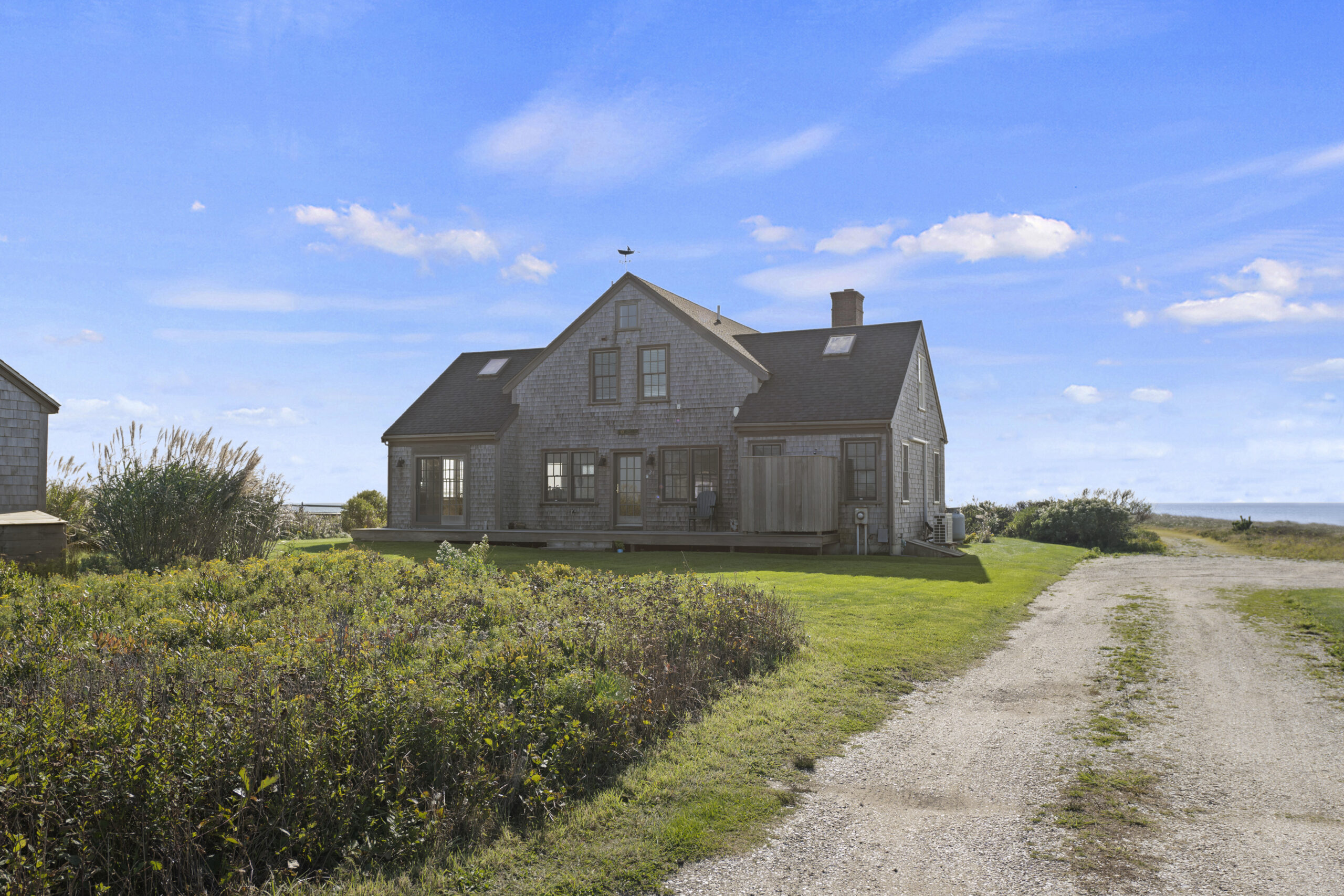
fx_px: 896
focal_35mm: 24
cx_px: 672
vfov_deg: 53.1
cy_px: 448
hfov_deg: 73.7
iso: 50
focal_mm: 24
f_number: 5.6
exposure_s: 1/200
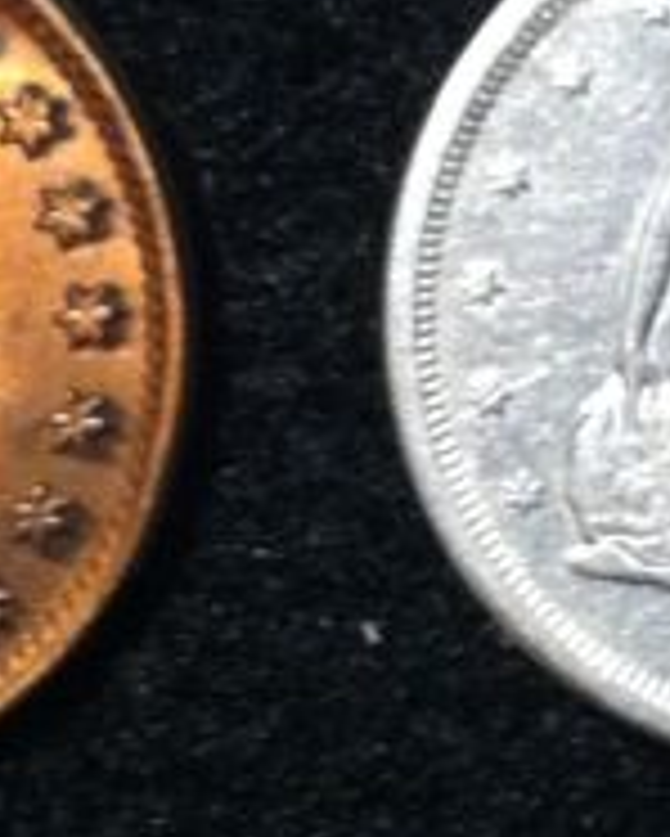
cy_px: 392
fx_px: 3641
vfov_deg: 13.1
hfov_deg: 10.4
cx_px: 787
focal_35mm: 147
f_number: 2.8
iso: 640
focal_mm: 3.85
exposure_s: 1/15
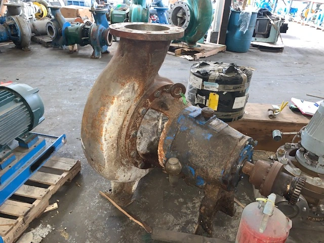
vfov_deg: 53.1
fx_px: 243
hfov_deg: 67.3
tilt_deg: -27.8
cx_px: 162
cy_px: 122
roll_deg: -2.8
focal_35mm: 26
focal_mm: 4.25
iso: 125
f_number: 1.8
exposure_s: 1/17
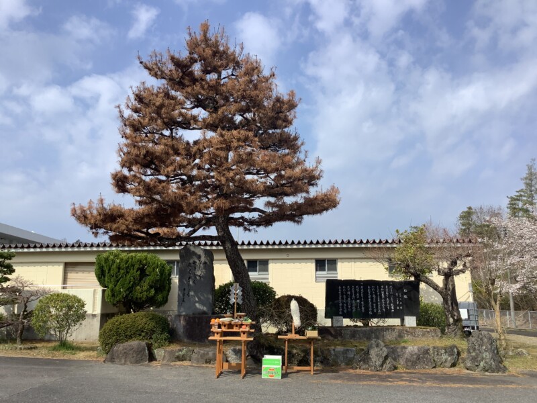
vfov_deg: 45.4
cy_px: 202
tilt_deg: +9.8
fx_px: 481
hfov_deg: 58.4
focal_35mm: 31
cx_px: 268
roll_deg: +1.1
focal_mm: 3.3
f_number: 2.4
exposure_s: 1/1597
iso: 25
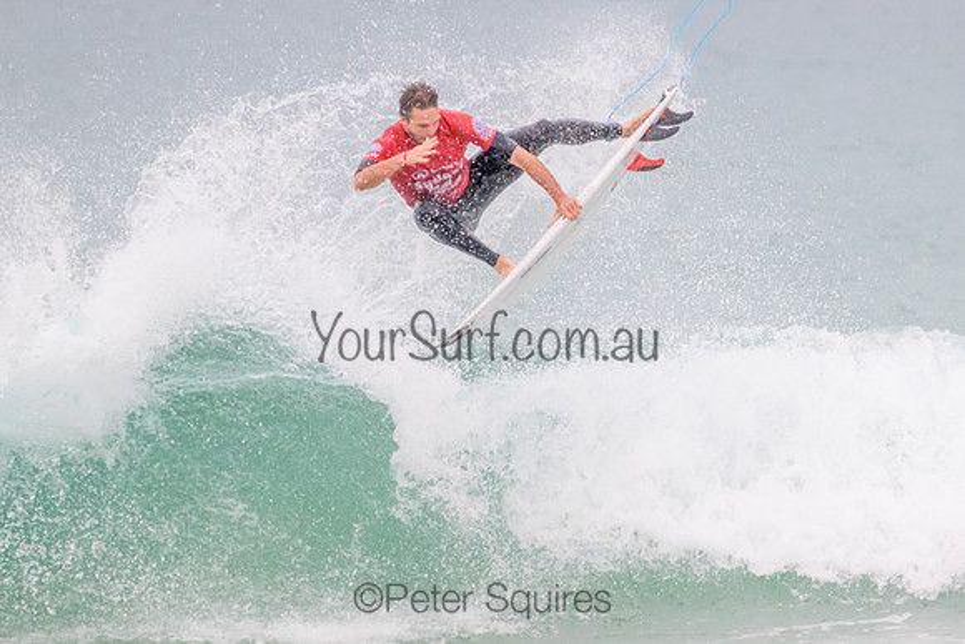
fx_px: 28657
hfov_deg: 1.9
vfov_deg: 1.3
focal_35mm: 1069
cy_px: 325
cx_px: 645
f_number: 11
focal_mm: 800
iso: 6400
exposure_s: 1/2000
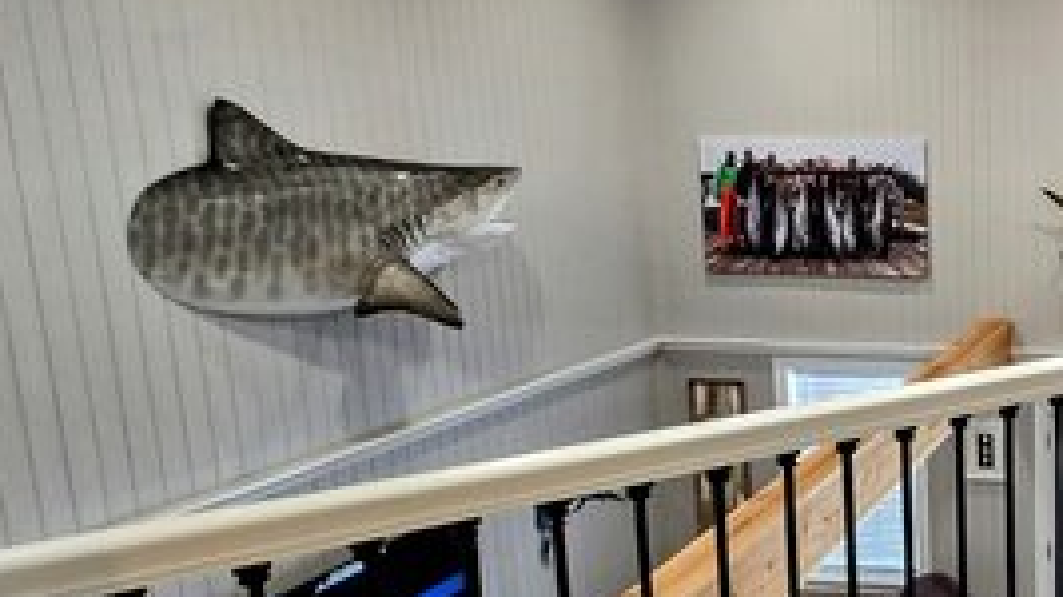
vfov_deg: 34.6
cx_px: 1159
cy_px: 298
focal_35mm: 34
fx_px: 958
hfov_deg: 44.7
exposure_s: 1/60
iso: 160
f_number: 2.2
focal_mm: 2.2
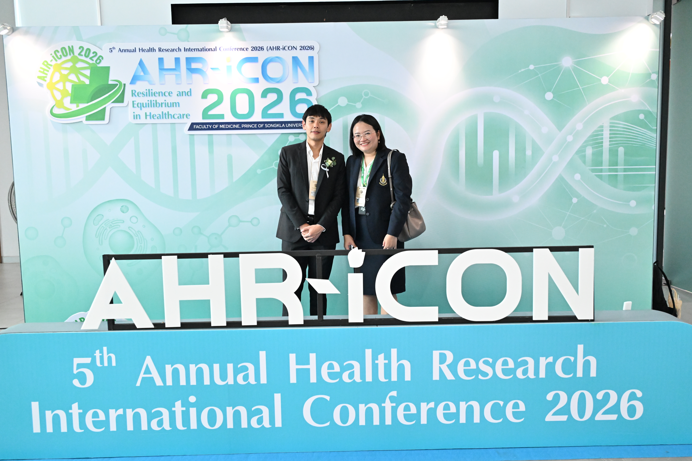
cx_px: 346
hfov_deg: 60.3
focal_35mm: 31
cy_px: 230
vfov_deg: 42.3
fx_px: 596
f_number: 4
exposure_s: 1/640
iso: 6400
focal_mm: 31
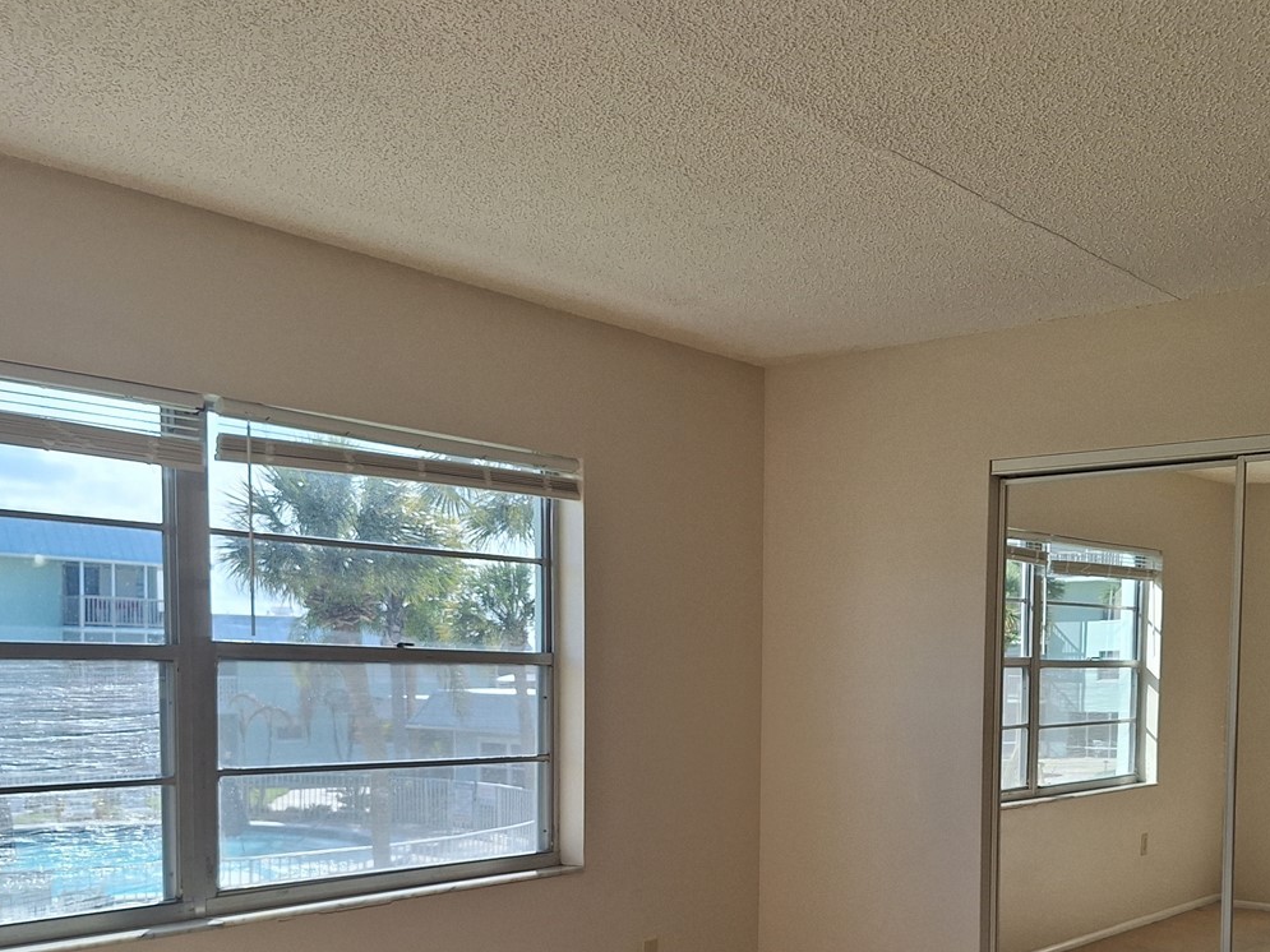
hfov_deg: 49.9
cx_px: 745
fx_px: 1357
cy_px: 738
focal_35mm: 37
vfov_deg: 37.5
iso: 40
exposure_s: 1/1299
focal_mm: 5.54
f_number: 1.8
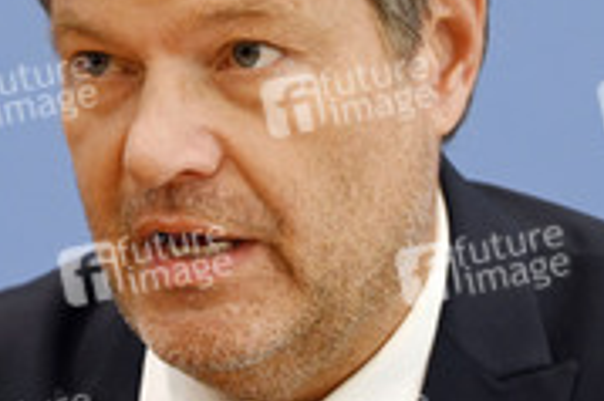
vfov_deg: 3.7
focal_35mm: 366
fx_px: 6135
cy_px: 182
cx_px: 56
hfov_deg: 5.6
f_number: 5
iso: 3200
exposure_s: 1/1000
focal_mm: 145
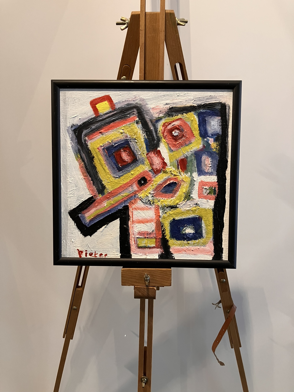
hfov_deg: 49.7
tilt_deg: -17.1
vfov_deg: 63.4
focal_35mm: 28
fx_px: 317
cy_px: 196
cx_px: 147
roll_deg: +0.9
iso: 125
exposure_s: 1/50
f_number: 1.8
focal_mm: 3.99
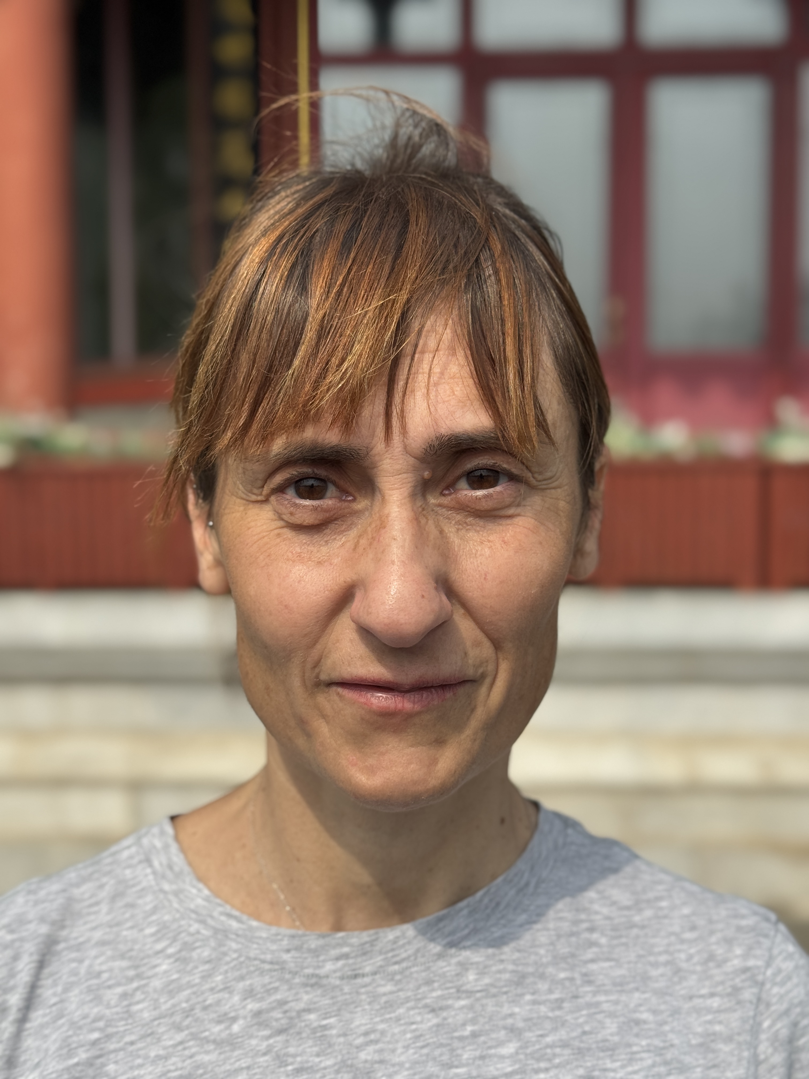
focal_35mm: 48
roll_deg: +0.1
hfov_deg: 30.3
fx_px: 1496
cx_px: 404
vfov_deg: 39.7
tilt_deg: -2.2
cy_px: 540
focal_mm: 6.76
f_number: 1.78
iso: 64
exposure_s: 1/3610
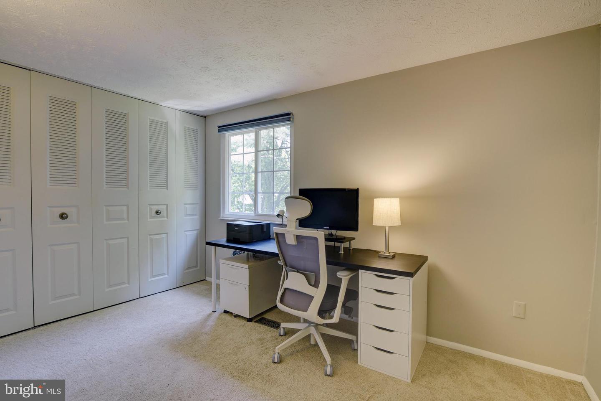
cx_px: 300
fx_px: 267
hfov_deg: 96.7
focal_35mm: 16
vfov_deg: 73.7
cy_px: 200
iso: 400
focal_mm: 16
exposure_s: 1/25
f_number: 5.6
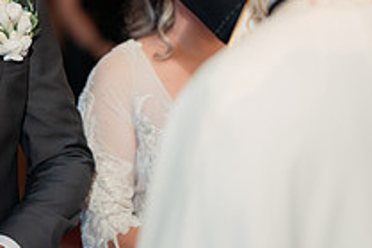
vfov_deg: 5.8
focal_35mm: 236
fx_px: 2437
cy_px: -4
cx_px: 157
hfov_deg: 8.7
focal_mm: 85
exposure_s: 1/200
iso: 1600
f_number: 1.8
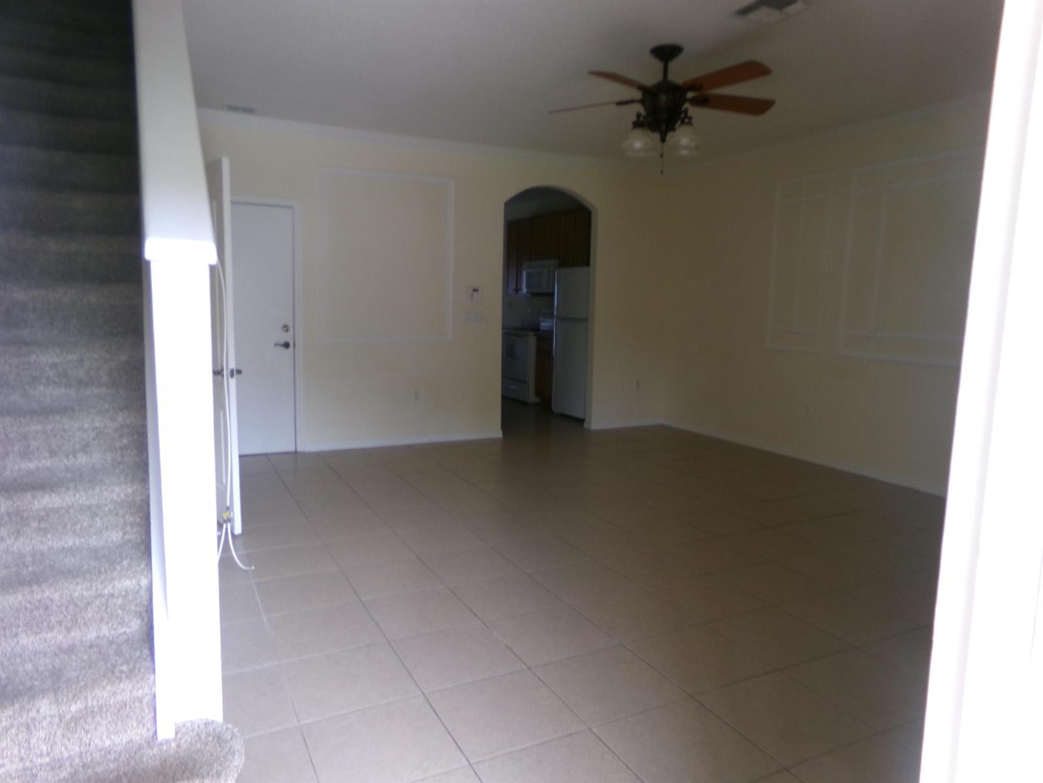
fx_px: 723
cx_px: 522
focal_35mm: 24
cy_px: 392
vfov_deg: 56.8
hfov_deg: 71.6
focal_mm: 4.3
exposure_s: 1/34
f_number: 3.7
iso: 176
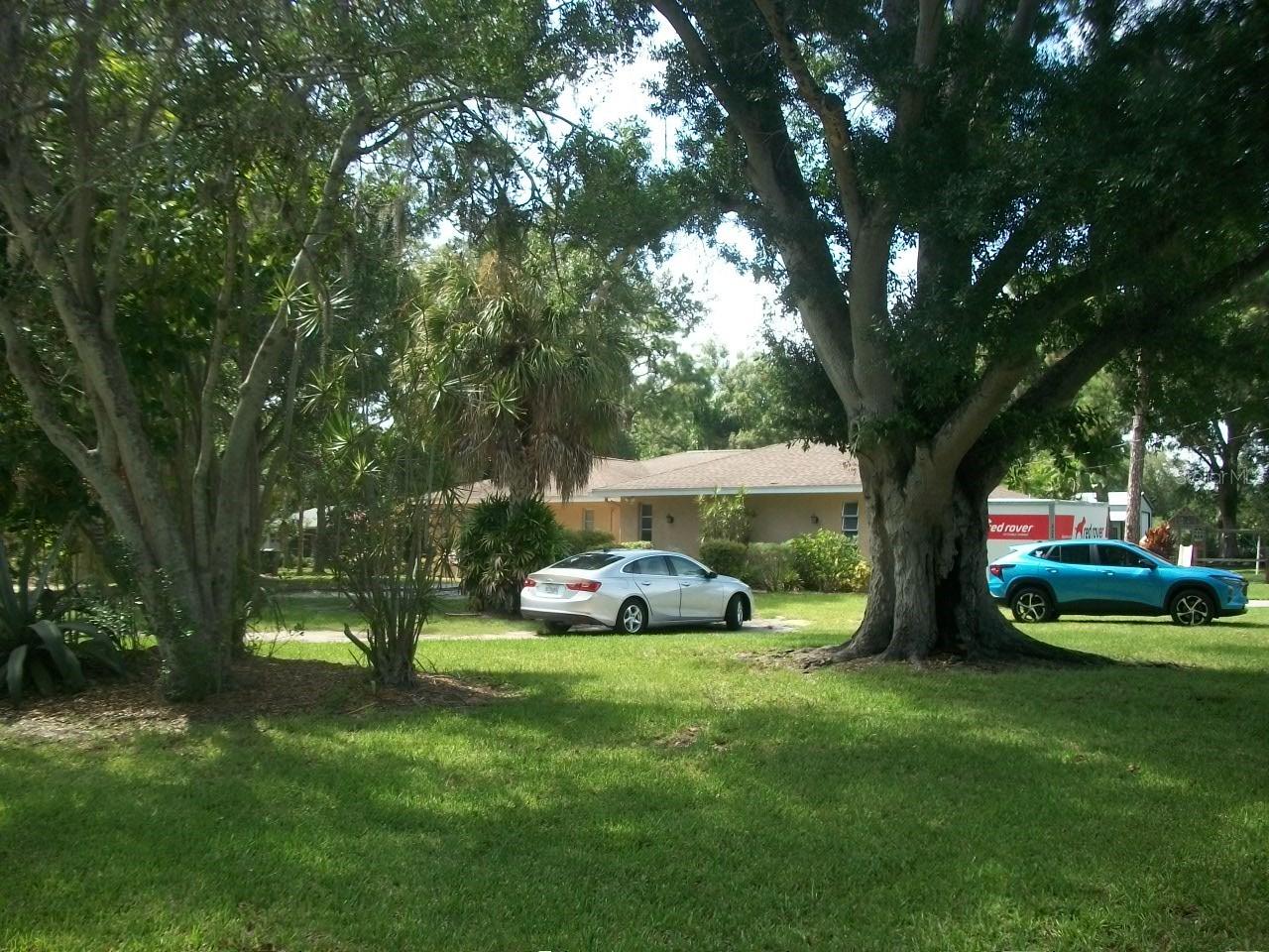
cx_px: 634
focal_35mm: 32
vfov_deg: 44.2
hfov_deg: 56.8
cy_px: 476
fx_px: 1173
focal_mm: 5.7
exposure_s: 1/400
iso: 80
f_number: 2.9
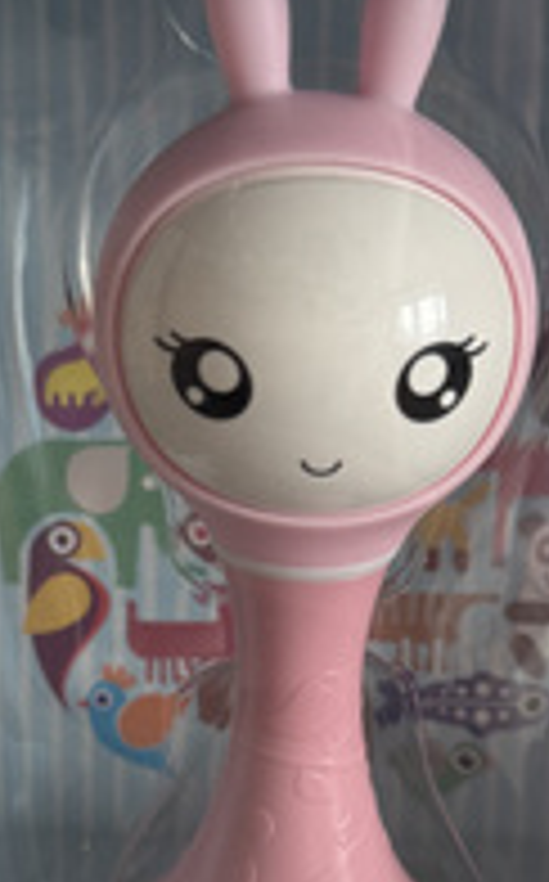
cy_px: 680
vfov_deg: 30.9
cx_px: 281
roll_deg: -2.0
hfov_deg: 20.0
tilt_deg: -15.5
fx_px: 1561
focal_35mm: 65
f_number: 1.78
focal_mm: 6.76
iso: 200
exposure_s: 1/86
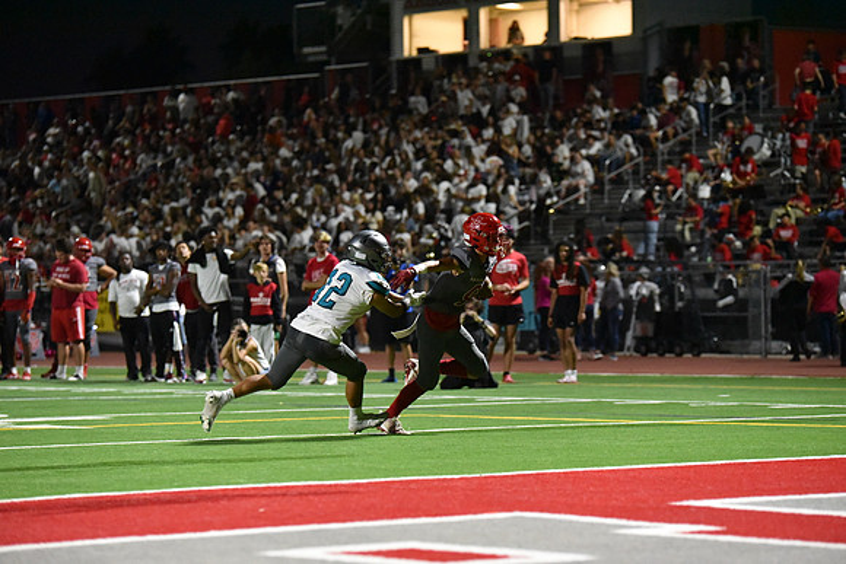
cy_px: 282
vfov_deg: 10.6
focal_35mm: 130
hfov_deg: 15.8
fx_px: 3056
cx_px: 423
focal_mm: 130
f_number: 2.8
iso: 12800
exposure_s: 1/1000
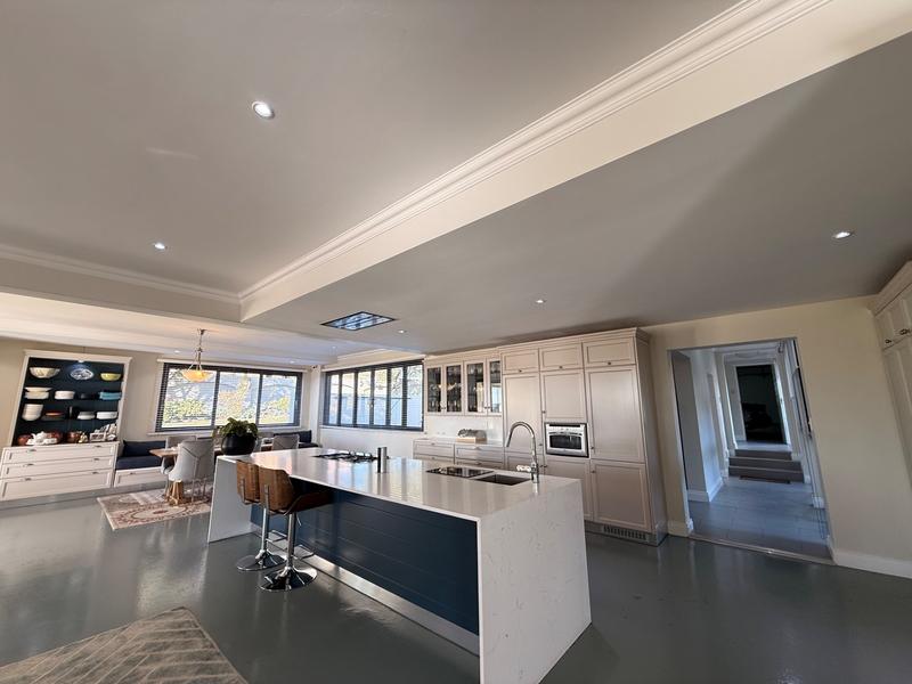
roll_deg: +0.5
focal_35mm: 14
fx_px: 369
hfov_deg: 102.1
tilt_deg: +11.2
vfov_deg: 85.7
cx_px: 456
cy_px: 342
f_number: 2.2
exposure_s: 1/100
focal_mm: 2.22
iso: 80
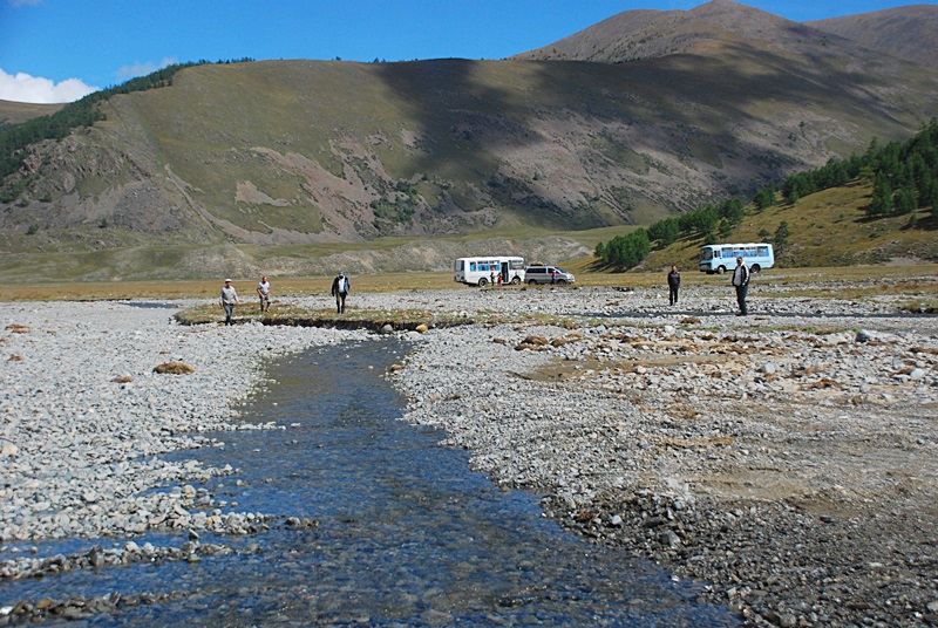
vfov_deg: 28.2
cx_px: 469
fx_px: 1252
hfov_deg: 41.1
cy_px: 314
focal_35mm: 48
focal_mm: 32
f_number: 5.6
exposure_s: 1/2000
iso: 400
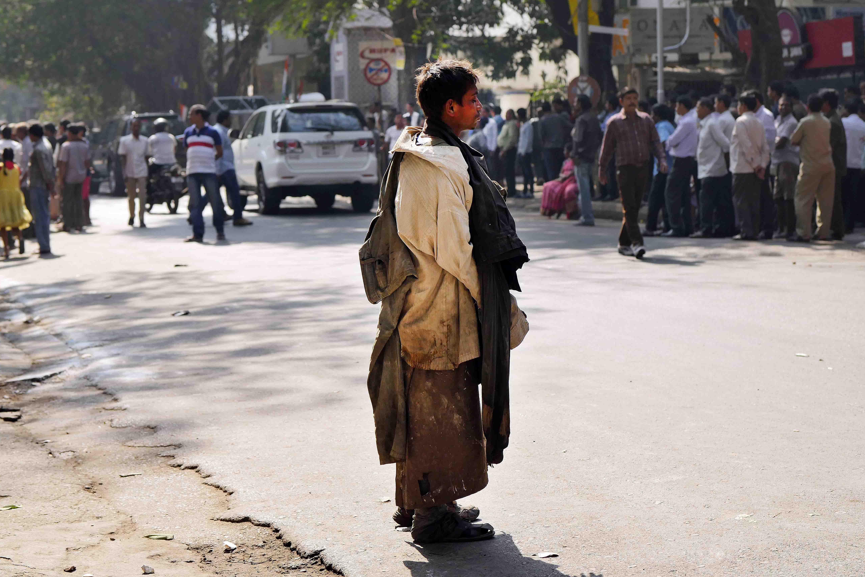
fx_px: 2162
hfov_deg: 22.6
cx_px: 434
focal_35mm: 90
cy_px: 283
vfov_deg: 15.2
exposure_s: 1/1300
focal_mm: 43
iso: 400
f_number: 3.2
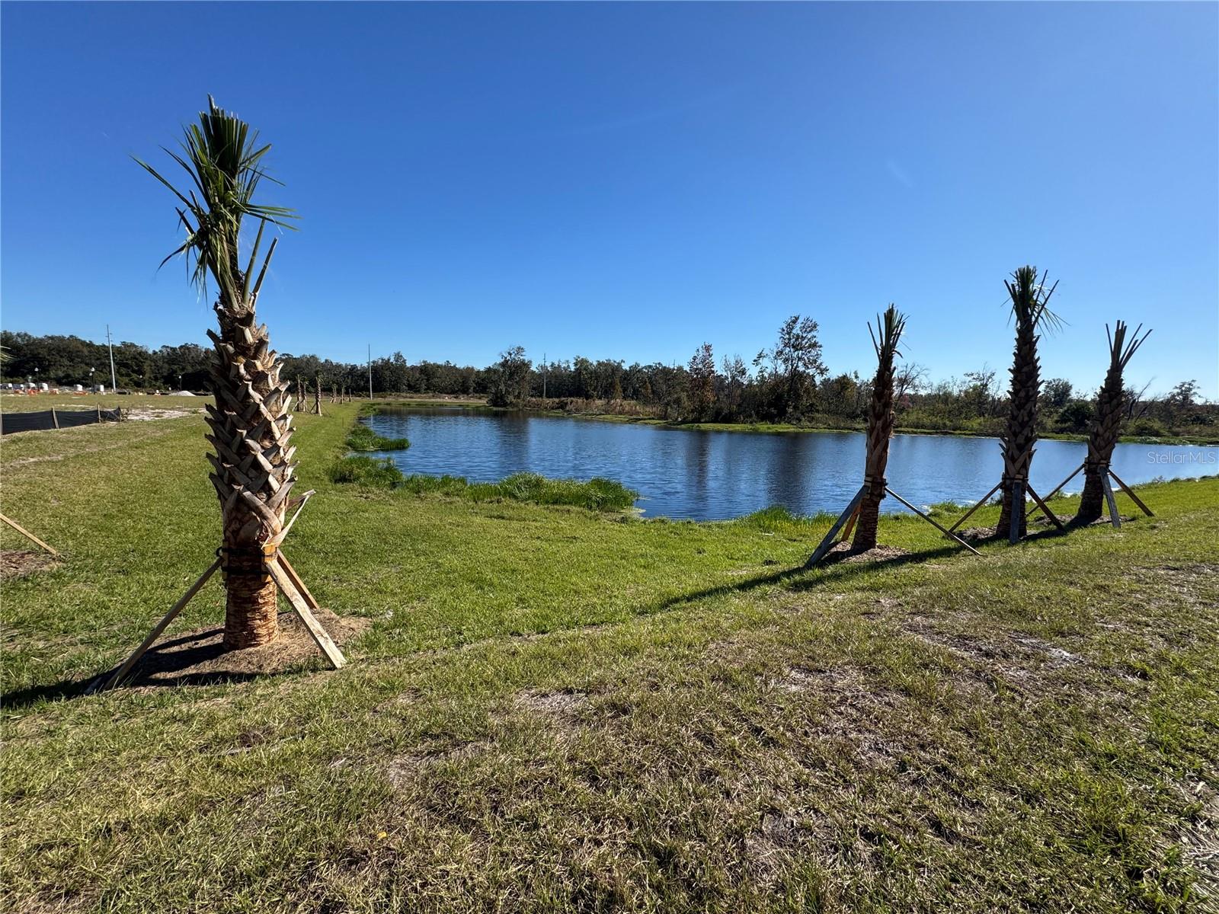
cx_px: 610
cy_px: 457
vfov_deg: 85.7
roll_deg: -1.7
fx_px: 493
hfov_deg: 102.1
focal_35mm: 14
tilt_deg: -7.1
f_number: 2.2
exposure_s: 1/2083
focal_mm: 2.22
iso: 50
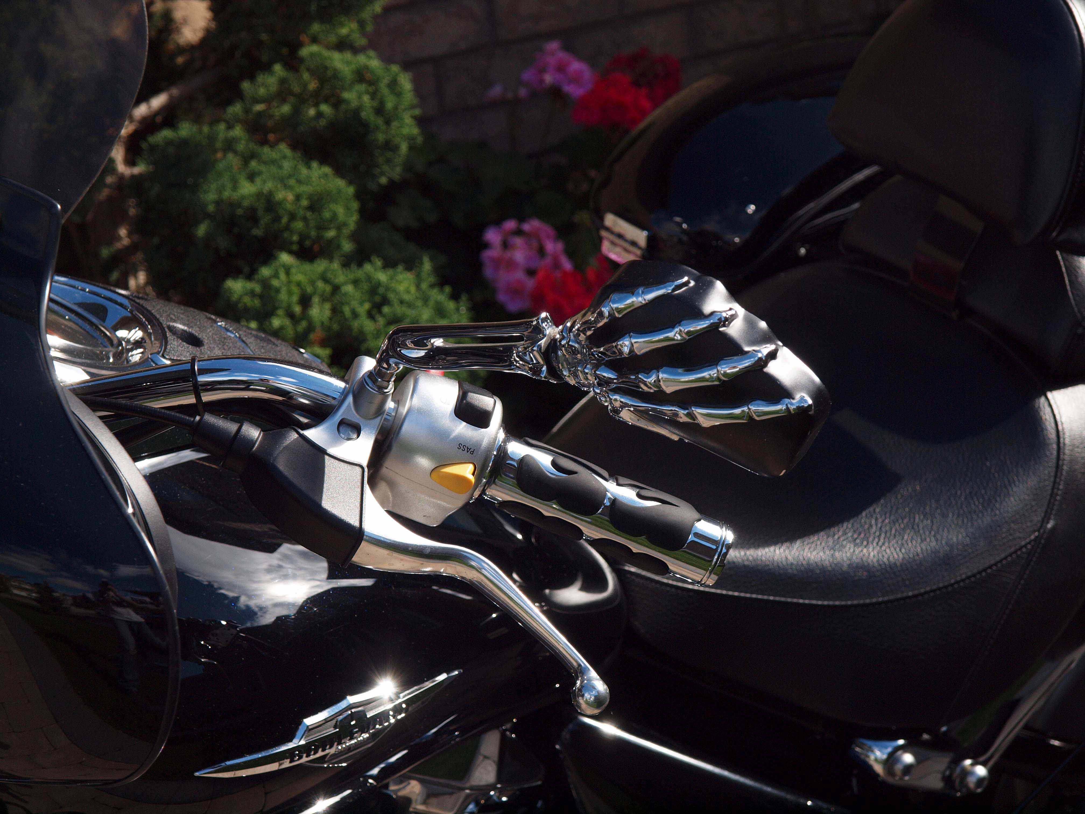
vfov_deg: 13.7
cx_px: 542
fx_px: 3385
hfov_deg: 18.2
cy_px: 407
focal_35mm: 108
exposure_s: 1/400
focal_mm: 54
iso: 200
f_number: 7.1
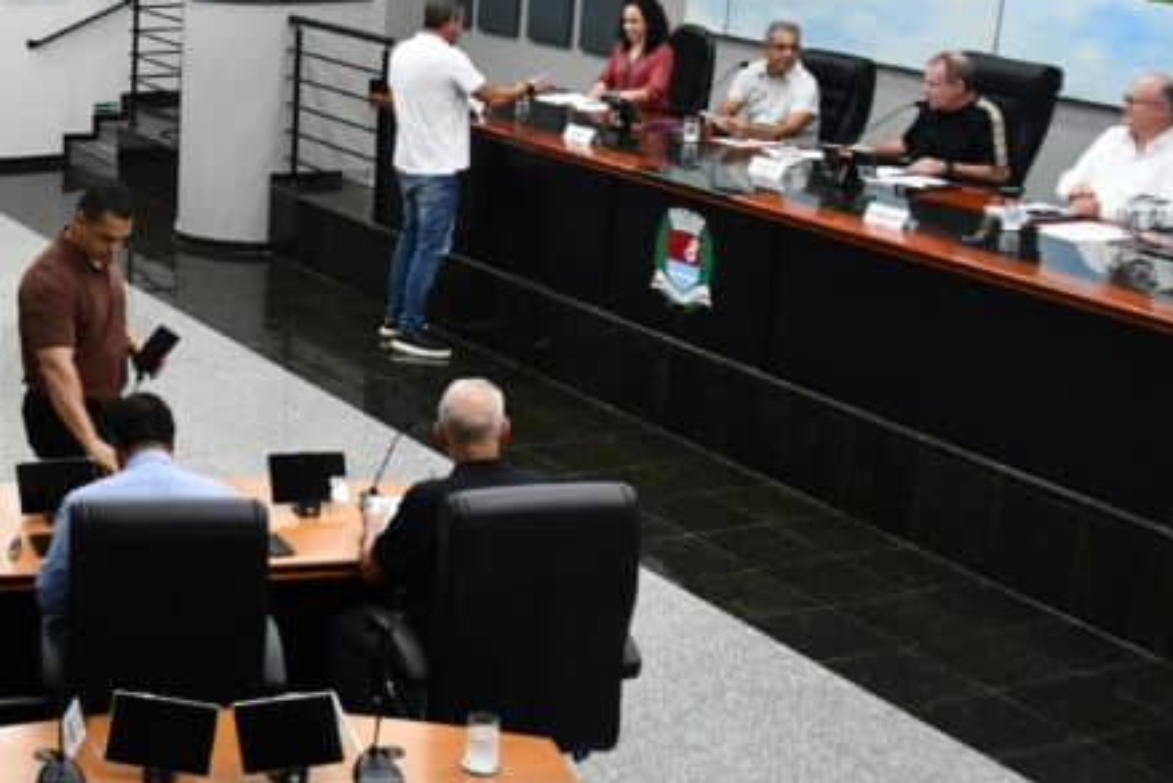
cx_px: 43
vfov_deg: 21.6
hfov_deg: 30.0
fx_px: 2053
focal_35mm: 63
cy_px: 330
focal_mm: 18
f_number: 3.5
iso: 800
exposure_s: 1/160
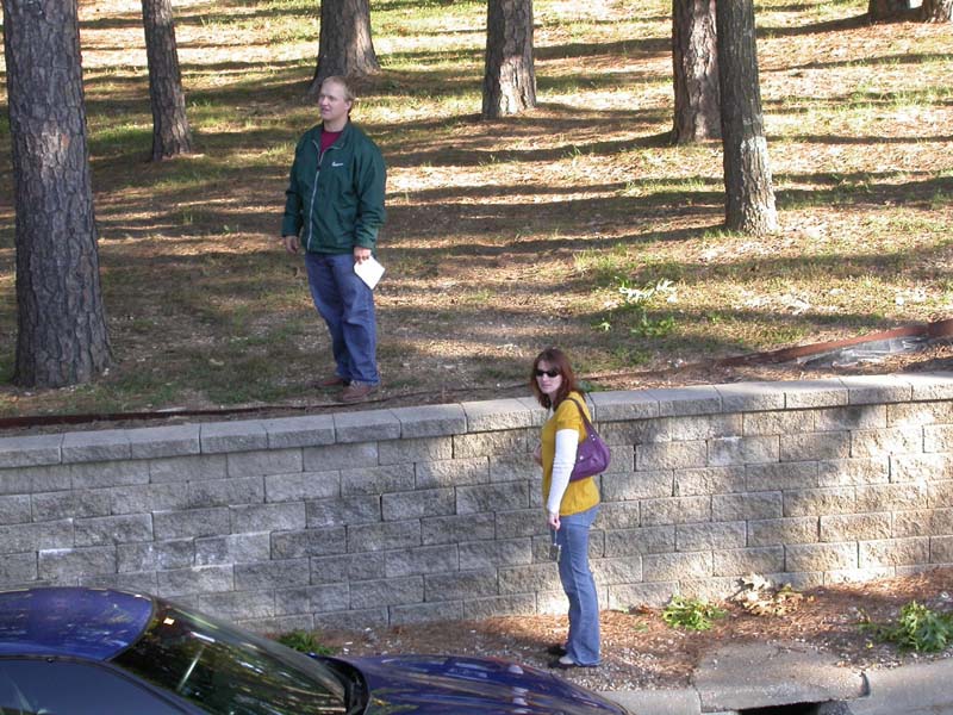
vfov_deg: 13.8
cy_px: 358
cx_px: 476
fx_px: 2946
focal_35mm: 107
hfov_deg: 18.4
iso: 100
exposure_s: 1/86
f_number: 4.1
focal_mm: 22.2
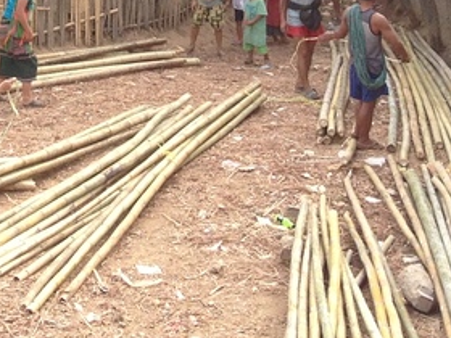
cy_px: -343
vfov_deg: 9.3
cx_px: -198
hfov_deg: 12.6
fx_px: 1954
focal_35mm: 150
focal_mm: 4.28
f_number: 2.4
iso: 50
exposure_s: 1/146
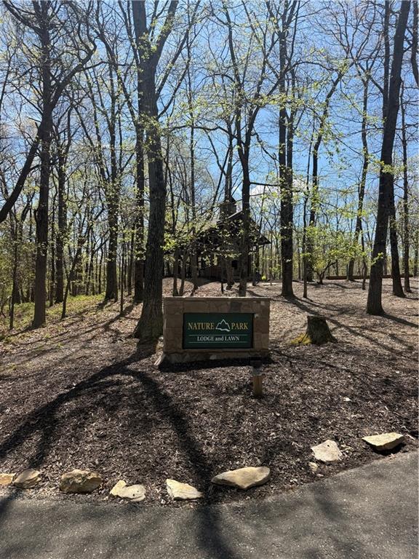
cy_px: 280
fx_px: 387
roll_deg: -0.2
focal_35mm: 24
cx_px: 210
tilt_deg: +5.7
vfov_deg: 71.6
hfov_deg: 56.8
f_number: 1.78
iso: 80
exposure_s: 1/2445
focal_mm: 6.76
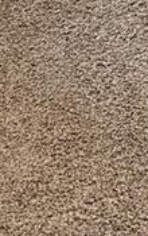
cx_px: 272
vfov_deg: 9.0
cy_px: -537
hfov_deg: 7.3
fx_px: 1118
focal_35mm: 174
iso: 320
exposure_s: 1/60
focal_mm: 6.86
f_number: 1.78
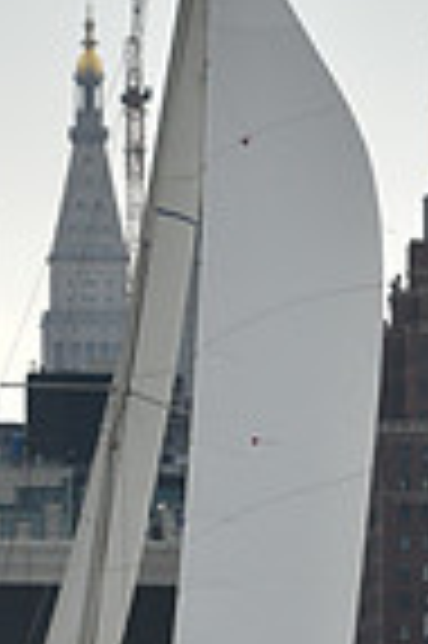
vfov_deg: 3.5
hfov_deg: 2.3
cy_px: 707
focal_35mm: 588
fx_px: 10511
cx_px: 200
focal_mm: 145
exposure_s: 1/1250
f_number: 7.1
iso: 320
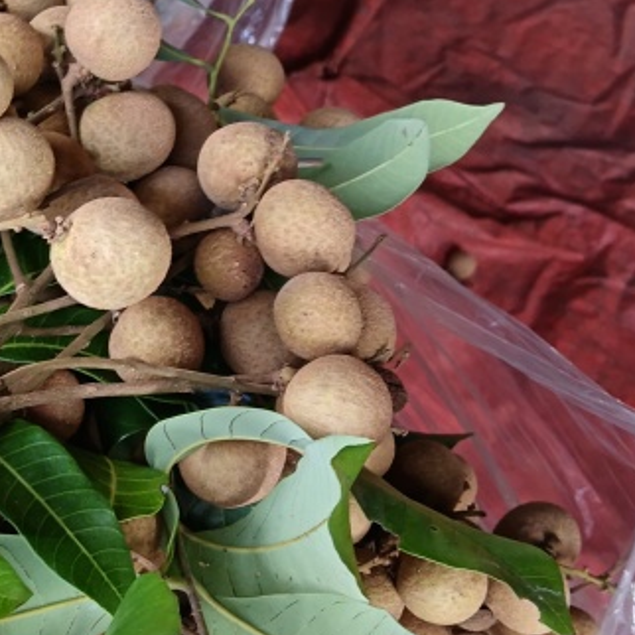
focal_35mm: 79
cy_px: 183
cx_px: -142
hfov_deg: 20.4
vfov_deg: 21.8
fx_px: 1640
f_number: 1.8
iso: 828
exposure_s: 1/50
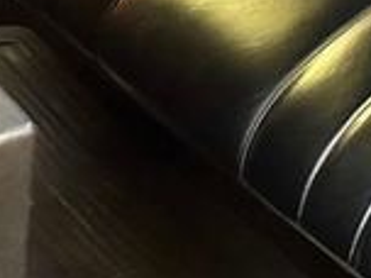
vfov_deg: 13.5
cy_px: -185
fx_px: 1082
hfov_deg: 16.4
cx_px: 664
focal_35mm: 101
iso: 1000
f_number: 1.78
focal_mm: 6.86
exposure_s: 1/40
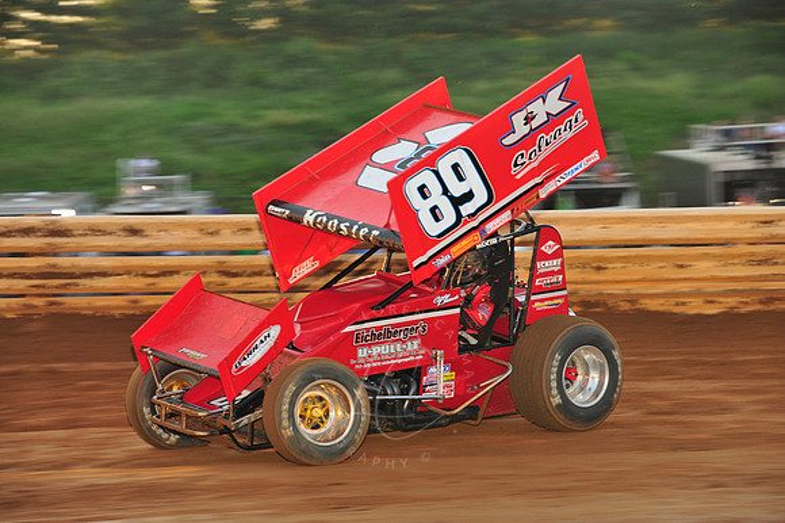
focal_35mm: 145
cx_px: 392
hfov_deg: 14.2
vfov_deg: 9.5
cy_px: 262
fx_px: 3160
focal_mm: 145
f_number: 7.1
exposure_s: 1/320
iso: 800
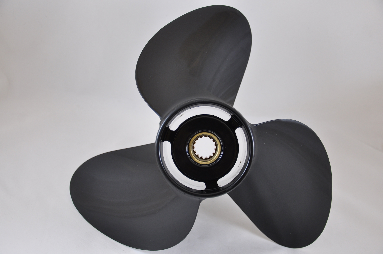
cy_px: 127
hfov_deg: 33.4
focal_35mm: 60
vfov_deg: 22.6
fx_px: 638
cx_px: 192
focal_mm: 40
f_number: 5
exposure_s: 1/25
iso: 400
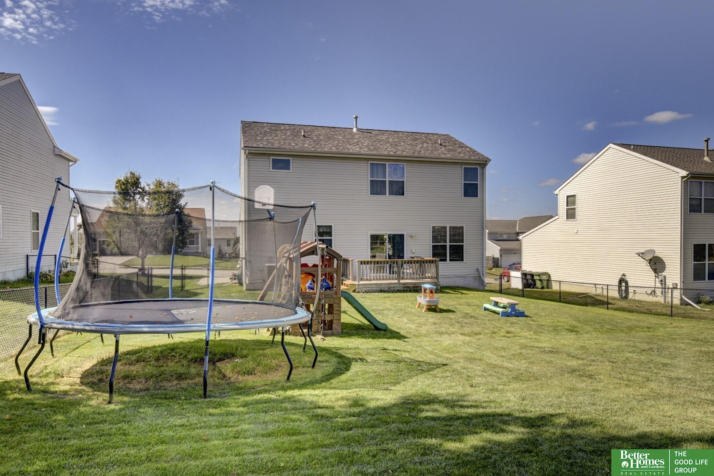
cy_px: 238
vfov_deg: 59.5
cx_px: 357
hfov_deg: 81.2
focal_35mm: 21
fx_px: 417
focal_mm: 14
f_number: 8
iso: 400
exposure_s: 1/400
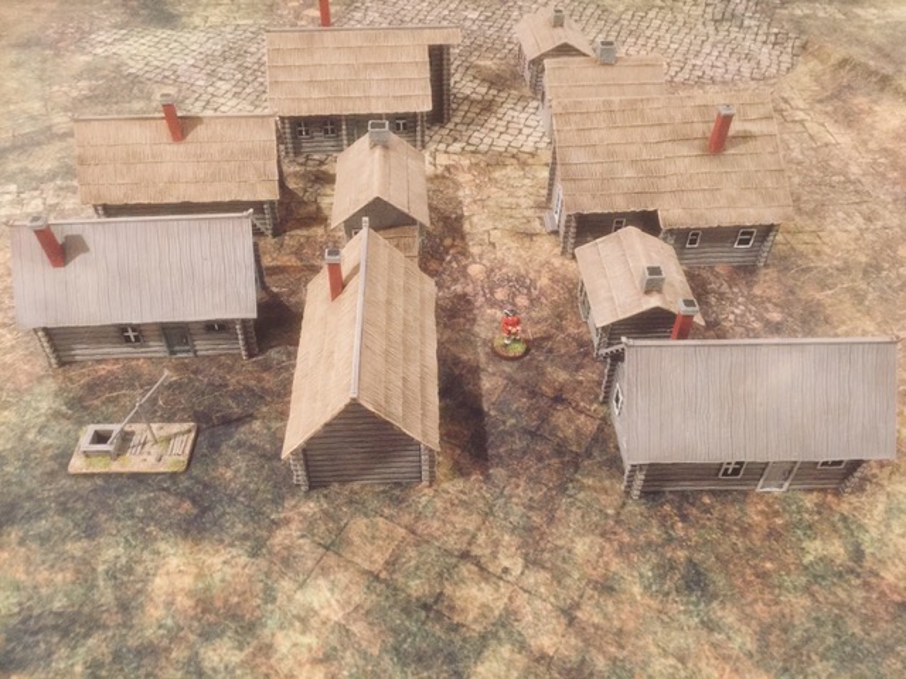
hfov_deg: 61.7
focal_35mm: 29
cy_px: 340
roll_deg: -3.0
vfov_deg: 48.2
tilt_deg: -43.0
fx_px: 759
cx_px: 453
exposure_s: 1/4
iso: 100
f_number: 2.2
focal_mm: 4.15
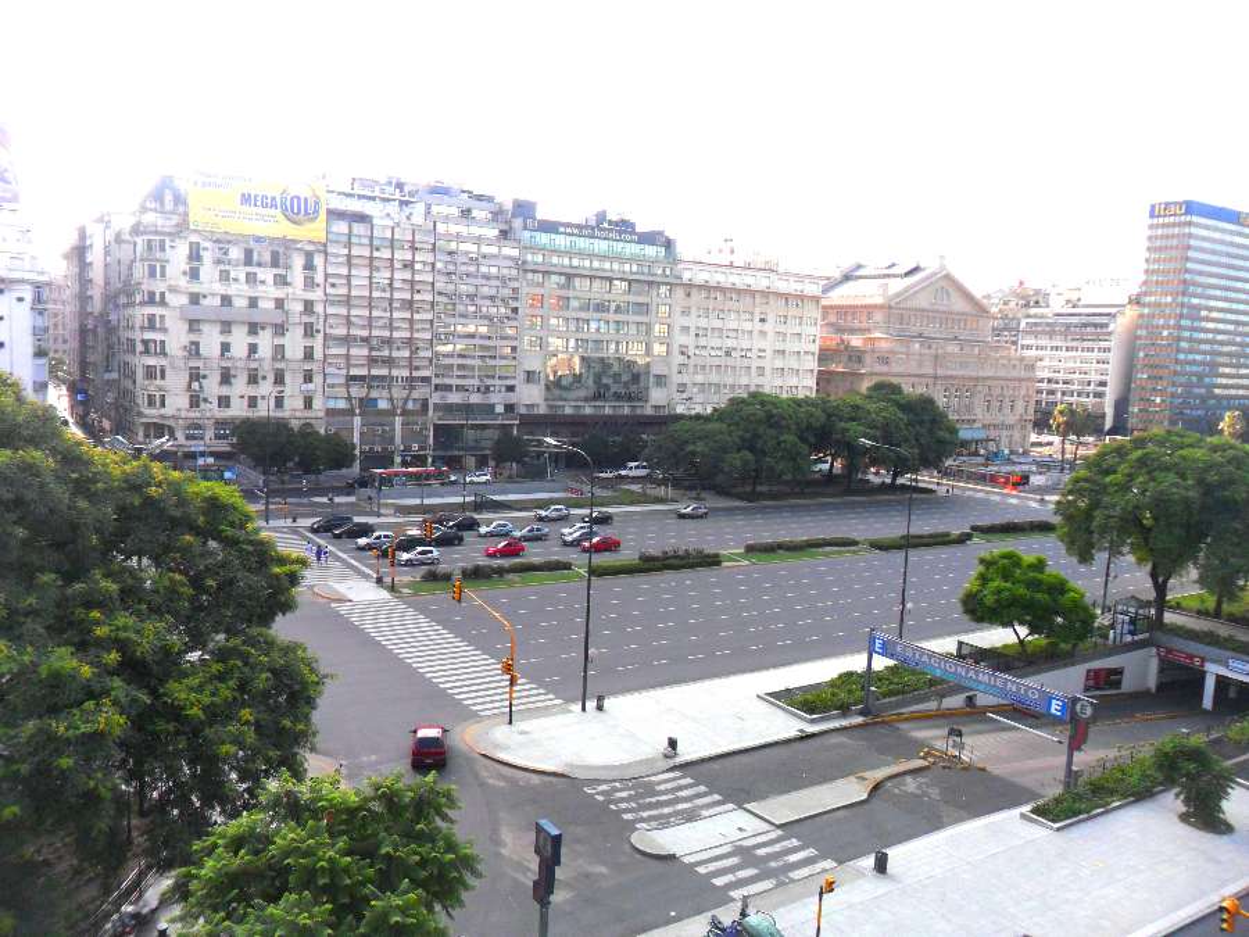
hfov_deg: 65.3
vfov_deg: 51.4
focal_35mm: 27
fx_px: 974
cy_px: 468
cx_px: 624
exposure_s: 1/350
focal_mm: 4.9
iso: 80
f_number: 3.5
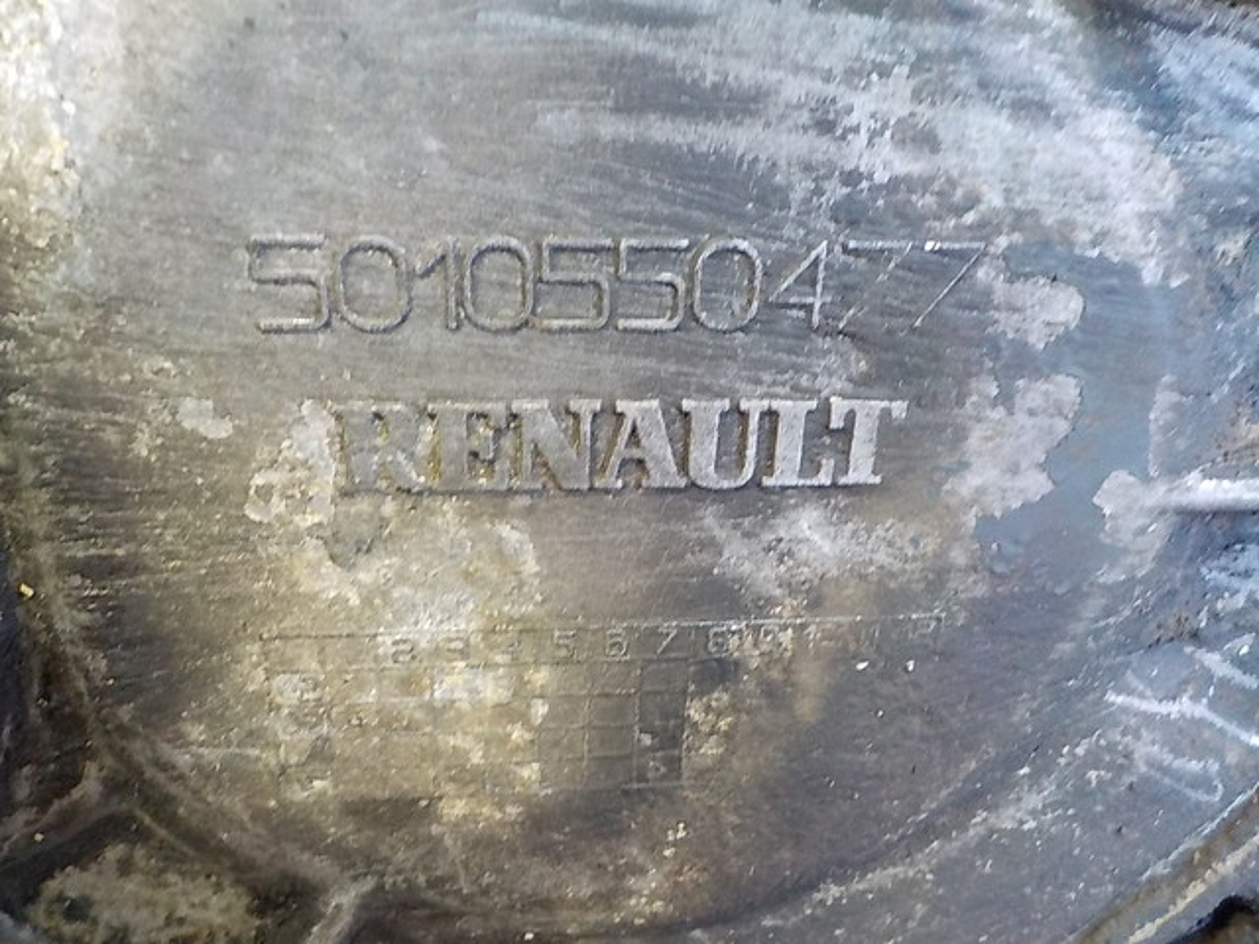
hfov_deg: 60.0
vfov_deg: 46.8
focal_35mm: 30
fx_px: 1091
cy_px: 472
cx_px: 630
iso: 800
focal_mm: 4.1
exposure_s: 1/30
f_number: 3.3
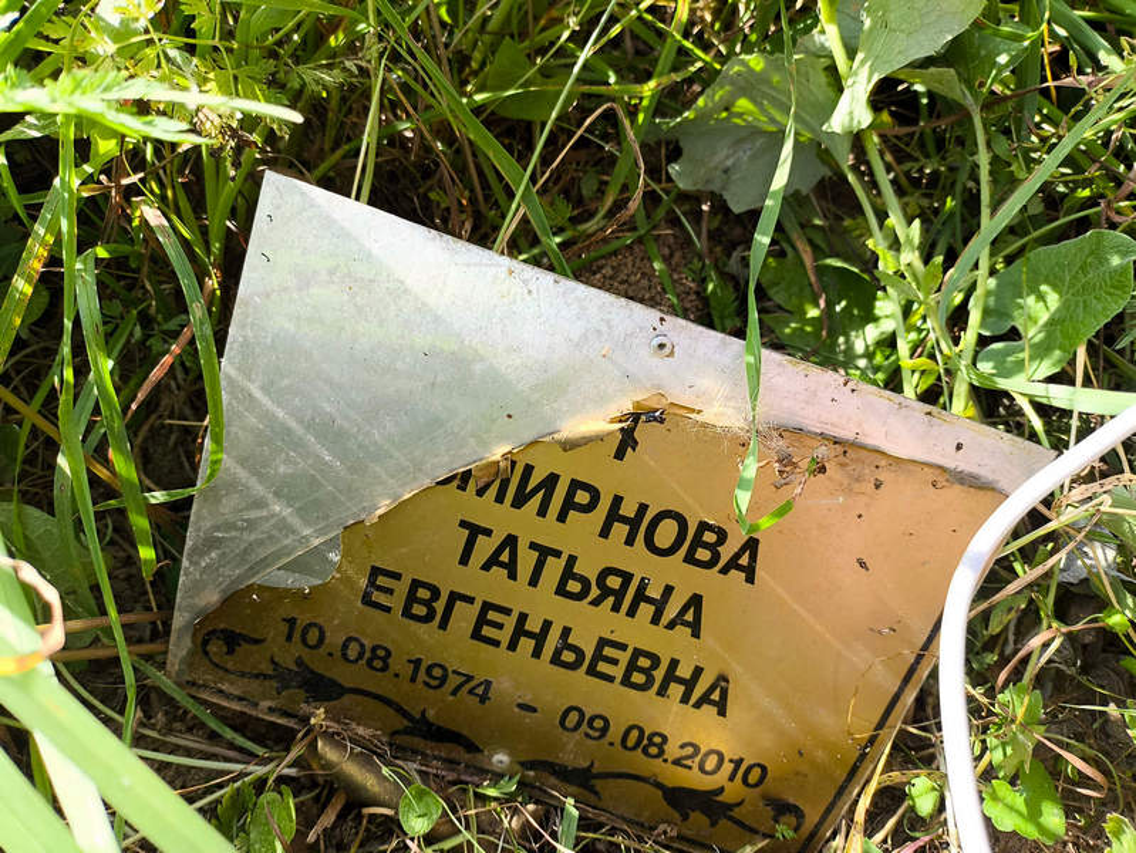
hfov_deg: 69.4
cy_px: 426
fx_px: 821
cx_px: 568
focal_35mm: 25
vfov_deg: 54.9
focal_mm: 4.71
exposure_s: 1/266
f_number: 1.7
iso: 50
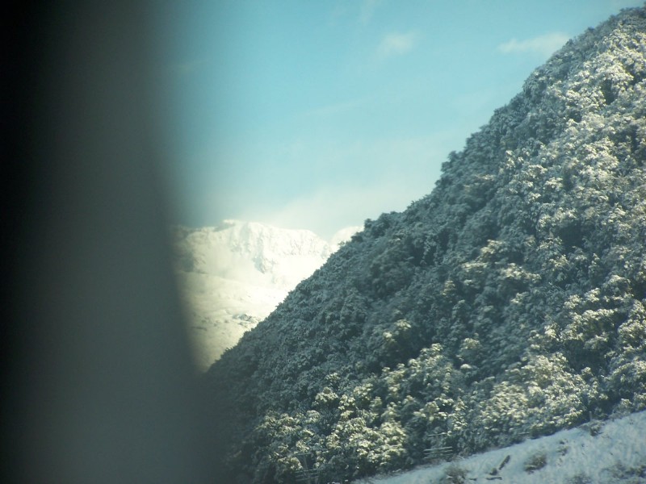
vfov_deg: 6.2
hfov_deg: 8.3
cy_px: 242
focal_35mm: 238
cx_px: 323
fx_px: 4442
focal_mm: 39.5
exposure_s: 1/180
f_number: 3.2
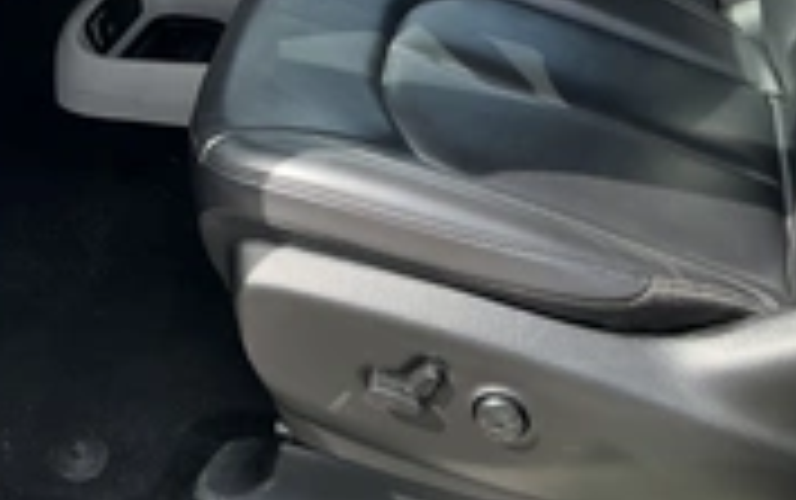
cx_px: 256
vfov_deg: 18.6
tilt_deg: -31.2
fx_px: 1455
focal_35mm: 67
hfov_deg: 30.3
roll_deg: -4.4
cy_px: -77
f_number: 1.8
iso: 20
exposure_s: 1/173
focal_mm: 3
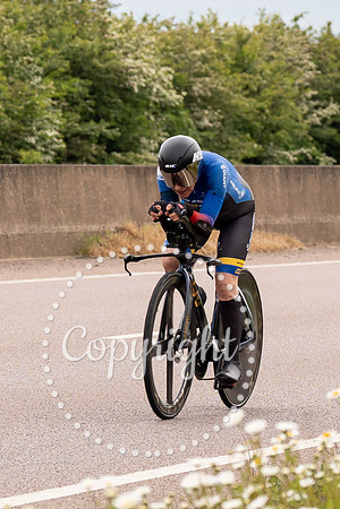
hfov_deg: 4.5
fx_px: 4338
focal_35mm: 306
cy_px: 186
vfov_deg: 6.7
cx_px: 225
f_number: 4
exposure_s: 1/800
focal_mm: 77
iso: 125
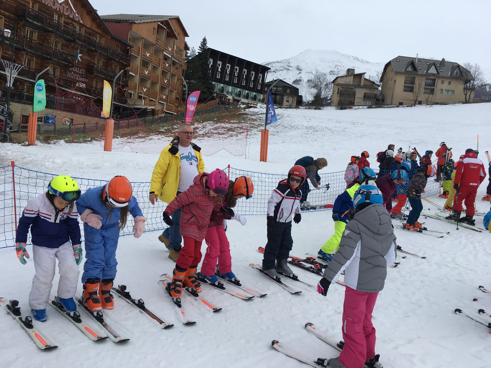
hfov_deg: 61.7
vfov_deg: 48.2
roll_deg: -5.8
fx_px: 411
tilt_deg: -4.5
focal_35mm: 29
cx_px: 246
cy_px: 184
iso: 25
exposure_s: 1/1183
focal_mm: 4.15
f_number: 2.2
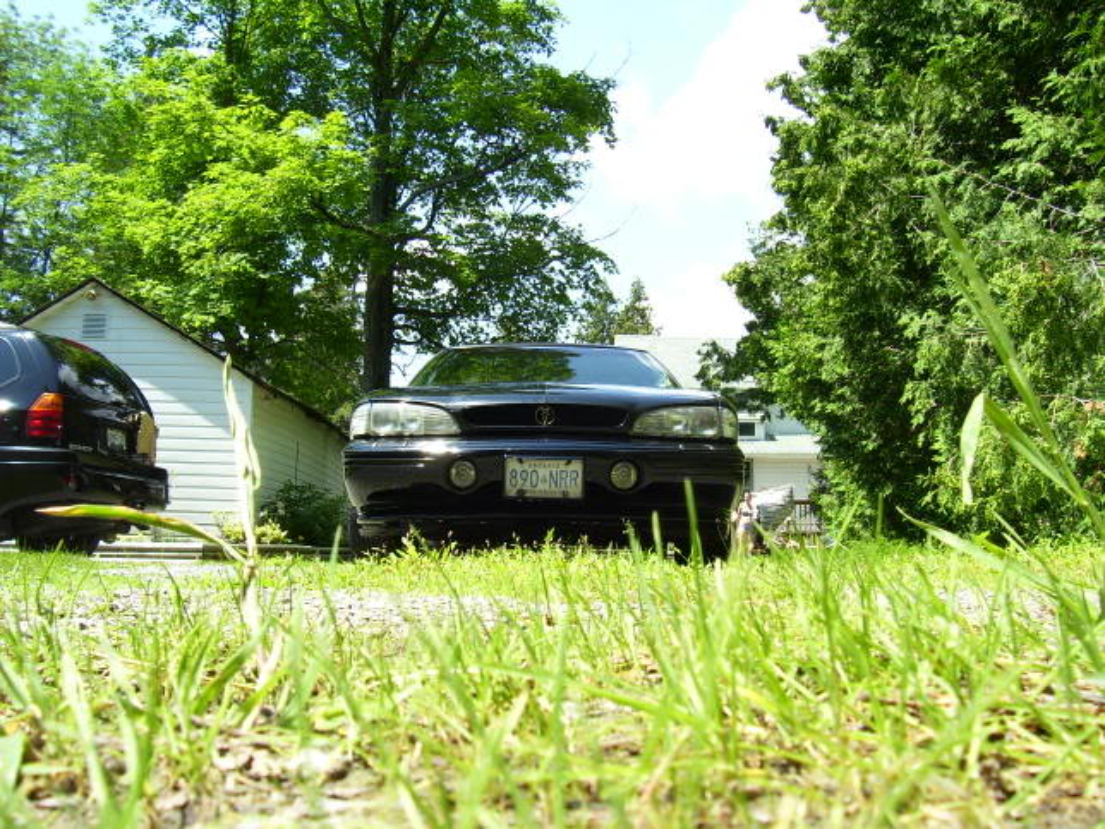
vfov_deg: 41.8
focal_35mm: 34
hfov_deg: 54.0
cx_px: 552
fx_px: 1085
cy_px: 414
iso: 80
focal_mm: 5.6
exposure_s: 1/250
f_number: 4.8
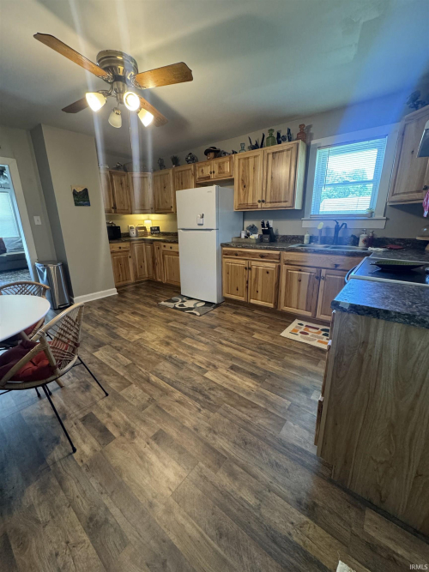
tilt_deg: -16.9
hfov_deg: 85.7
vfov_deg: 102.1
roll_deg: +1.0
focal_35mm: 14
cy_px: 286
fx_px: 231
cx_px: 214
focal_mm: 2.22
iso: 500
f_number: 2.2
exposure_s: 1/60
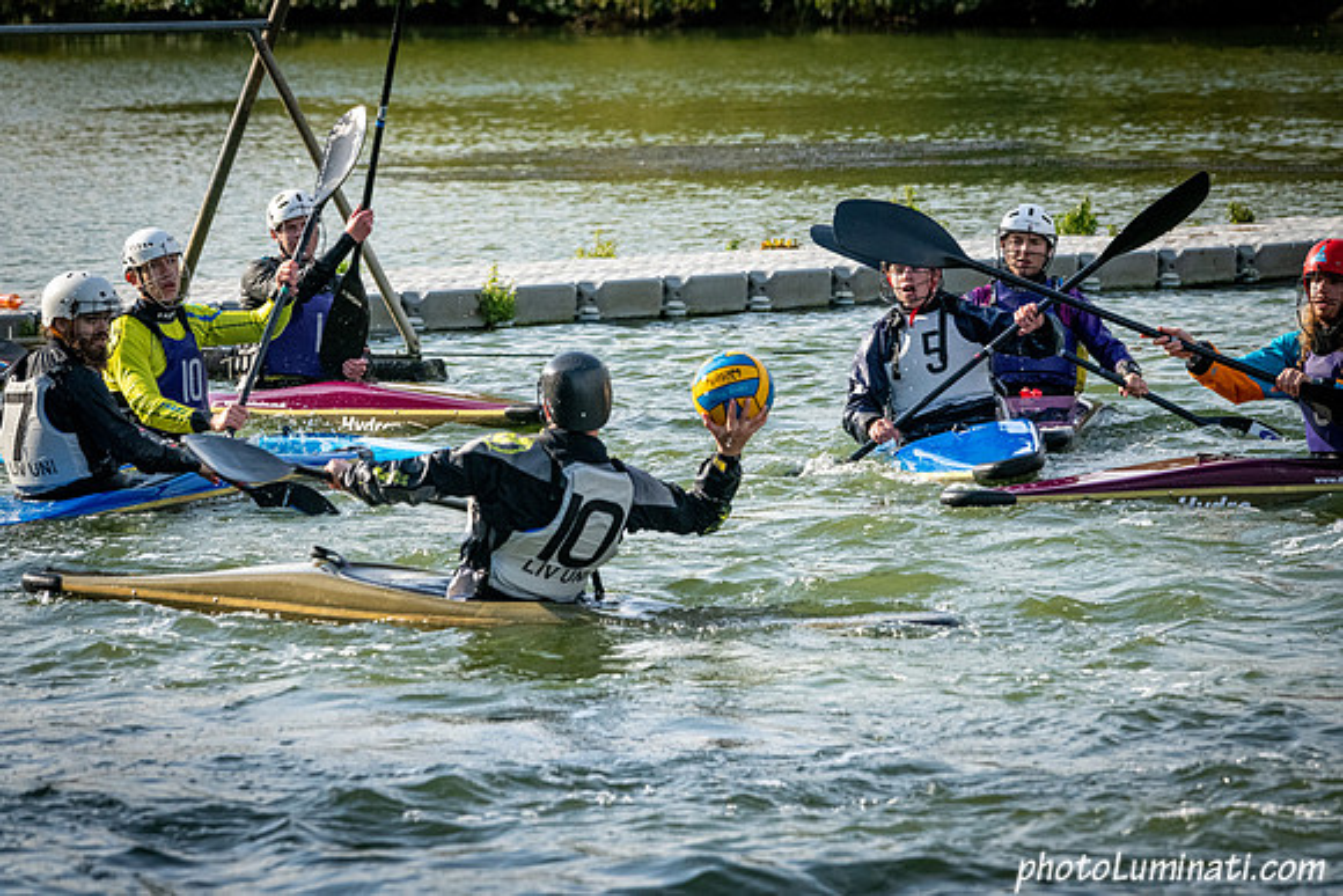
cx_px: 672
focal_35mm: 250
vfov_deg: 5.5
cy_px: 448
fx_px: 9328
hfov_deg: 8.2
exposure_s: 1/3200
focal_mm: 250
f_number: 9
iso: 2500
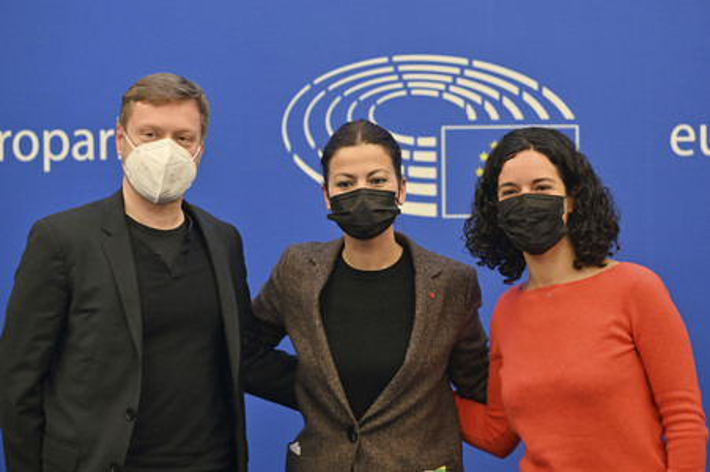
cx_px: 355
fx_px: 2286
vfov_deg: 11.8
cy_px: 236
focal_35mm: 116
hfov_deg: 17.7
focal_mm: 116
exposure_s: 1/160
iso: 640
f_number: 2.8
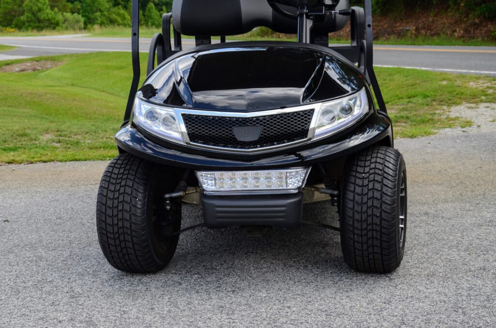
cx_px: 248
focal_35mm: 63
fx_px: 866
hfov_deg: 32.0
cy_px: 164
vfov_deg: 21.5
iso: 250
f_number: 8
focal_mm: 42
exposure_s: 1/250
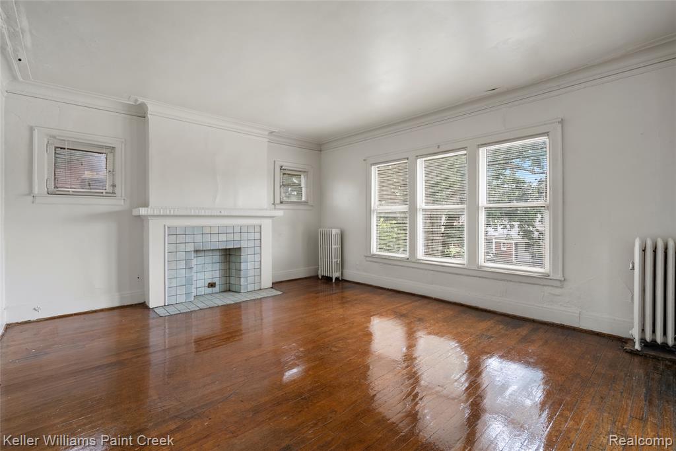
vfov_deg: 73.8
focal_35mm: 16
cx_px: 338
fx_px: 300
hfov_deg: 96.7
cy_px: 226
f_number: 4
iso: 100
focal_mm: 16
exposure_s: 1/8
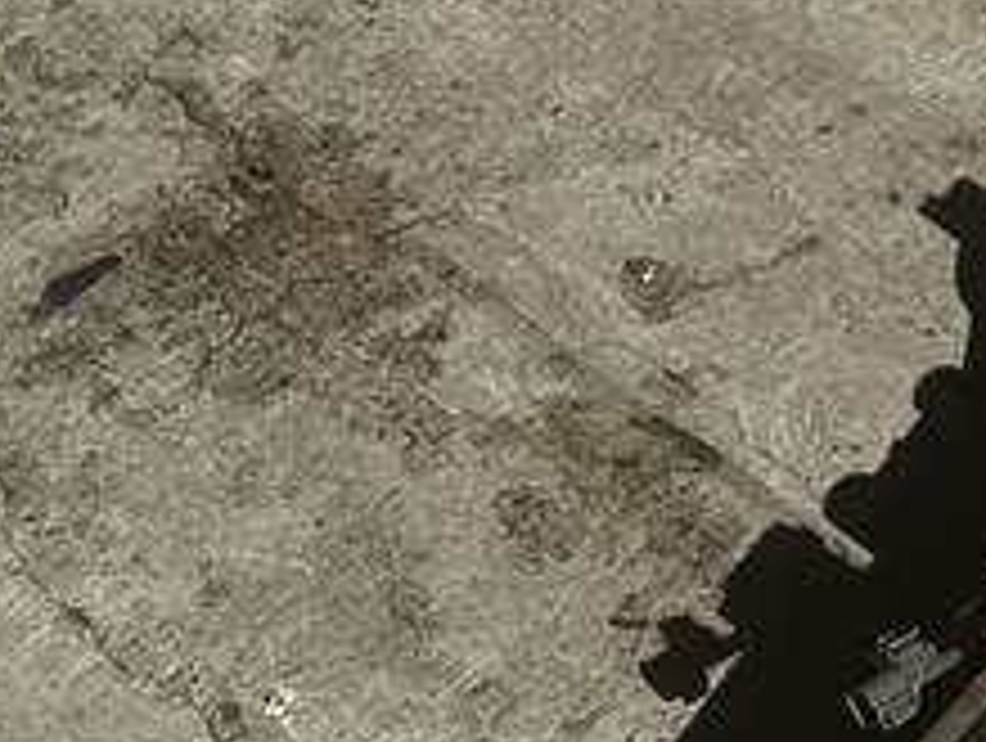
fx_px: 3994
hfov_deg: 13.4
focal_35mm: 140
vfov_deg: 10.6
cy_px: 549
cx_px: 1378
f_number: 1.78
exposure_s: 1/4016
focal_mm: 6.86
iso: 64
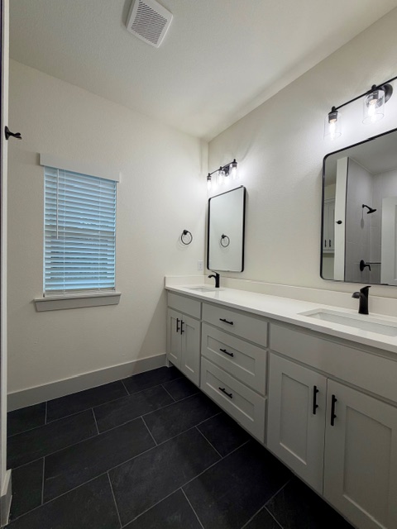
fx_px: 214
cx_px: 198
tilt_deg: -0.1
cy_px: 264
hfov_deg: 85.7
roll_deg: -0.9
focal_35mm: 14
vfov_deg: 102.1
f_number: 2.2
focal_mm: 2.22
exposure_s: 1/120
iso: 100
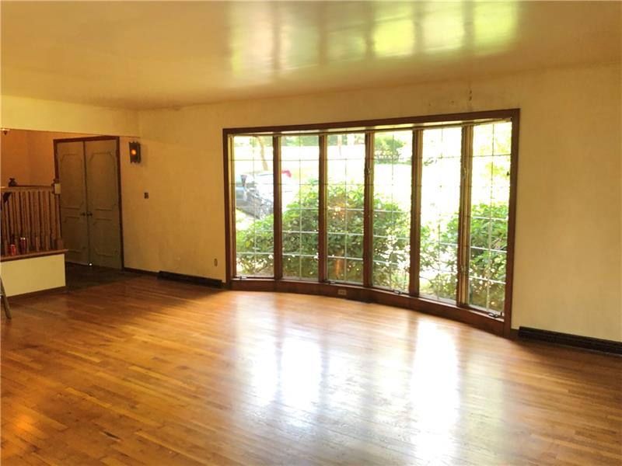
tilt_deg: -6.9
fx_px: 503
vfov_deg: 49.7
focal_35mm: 28
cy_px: 233
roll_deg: +0.1
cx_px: 311
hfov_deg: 63.4
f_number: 1.8
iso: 32
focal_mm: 3.99
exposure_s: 1/30
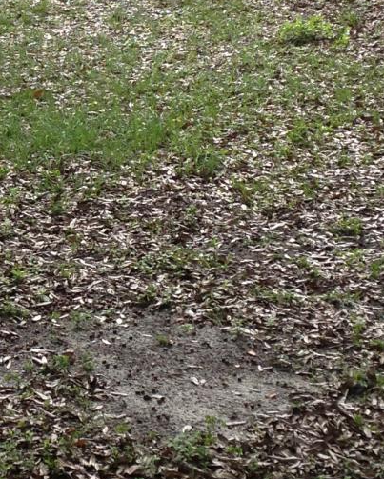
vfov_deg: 15.0
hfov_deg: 12.0
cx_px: 12
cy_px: 134
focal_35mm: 128
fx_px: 1817
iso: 50
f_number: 2.4
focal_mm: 4.12
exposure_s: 1/417
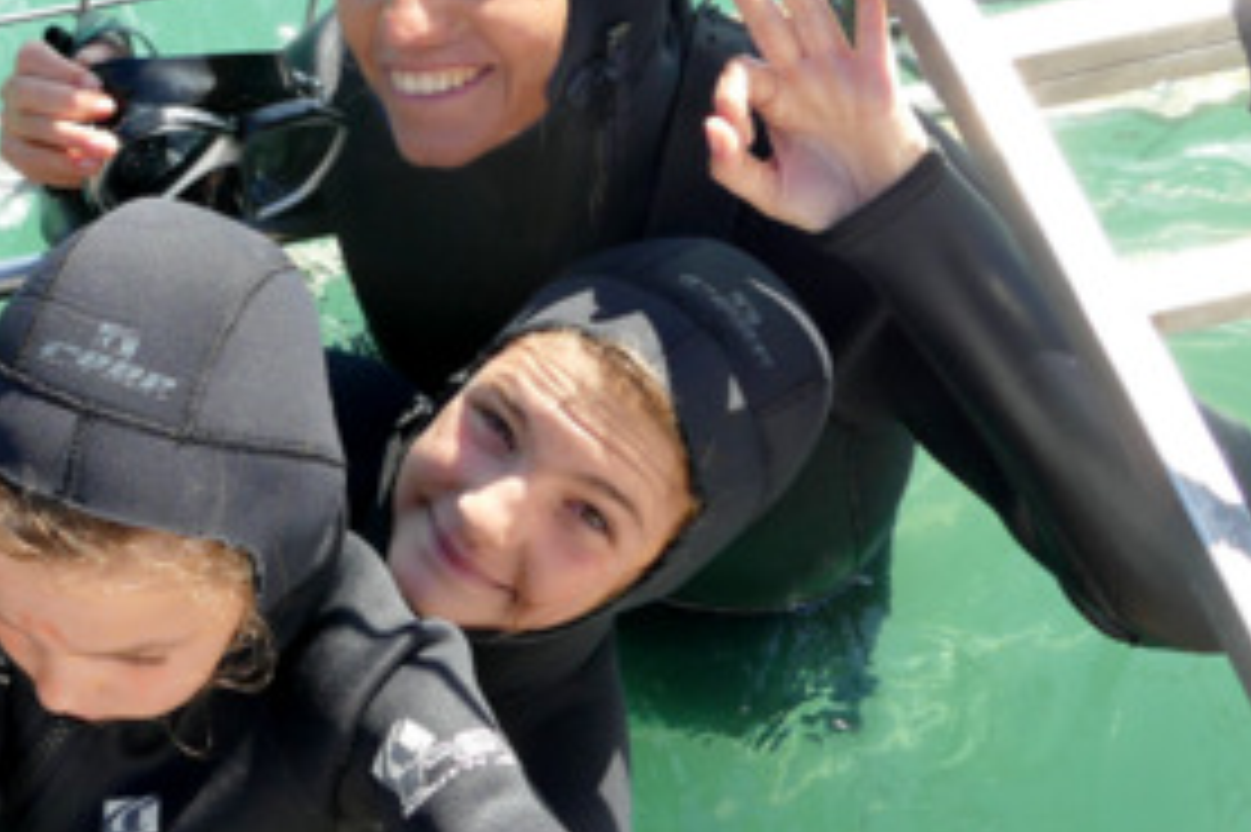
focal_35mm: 67
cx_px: 50
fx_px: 2327
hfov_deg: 28.5
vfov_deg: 20.2
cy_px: 274
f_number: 3
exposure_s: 1/500
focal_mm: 11.35
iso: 125
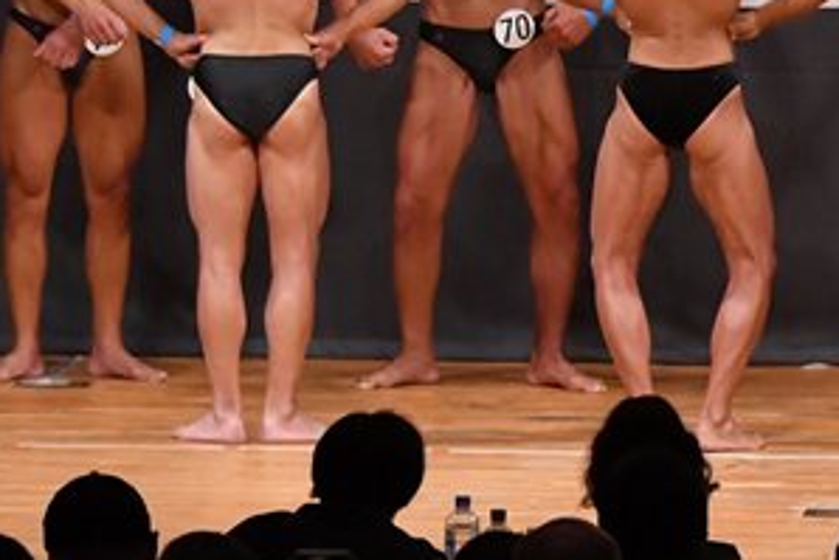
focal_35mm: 408
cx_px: 945
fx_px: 9513
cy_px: 14
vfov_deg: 3.4
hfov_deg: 5.0
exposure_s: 1/400
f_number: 5.6
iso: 6400
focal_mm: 105
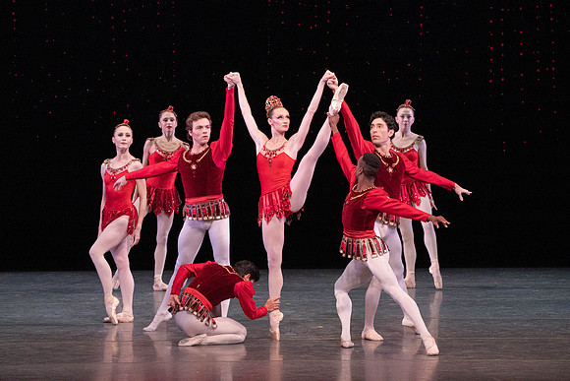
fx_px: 4751
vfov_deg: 4.6
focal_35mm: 300
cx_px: 285
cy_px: 190
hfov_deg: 6.9
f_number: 11
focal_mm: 300
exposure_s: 1/500
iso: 16000
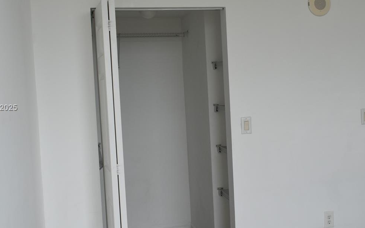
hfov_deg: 44.3
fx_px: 448
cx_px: 196
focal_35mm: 45
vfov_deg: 28.6
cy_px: 108
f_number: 5.6
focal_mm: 18
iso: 280
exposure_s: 1/250
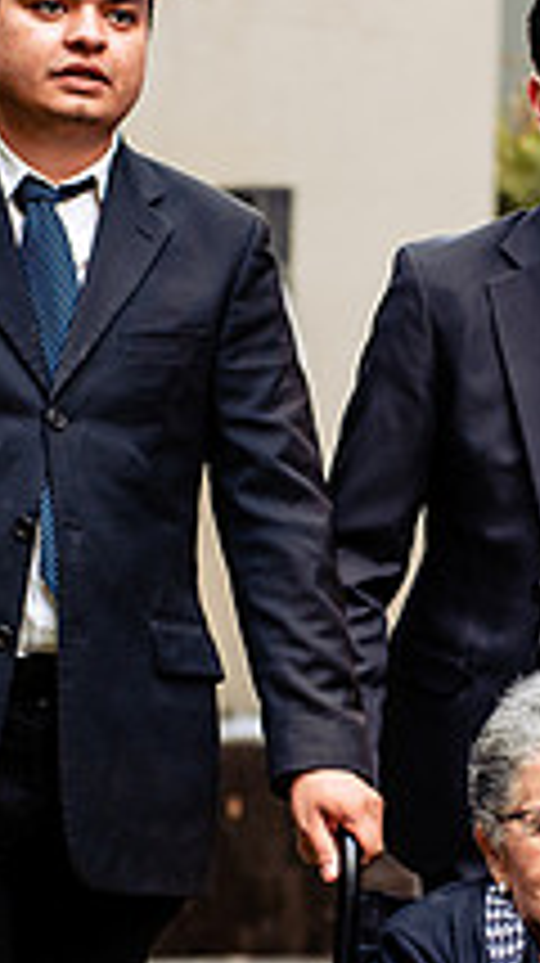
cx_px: 531
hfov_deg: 6.1
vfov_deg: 10.8
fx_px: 5078
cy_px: 592
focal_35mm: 199
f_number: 2.8
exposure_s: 1/160
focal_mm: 70
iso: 320
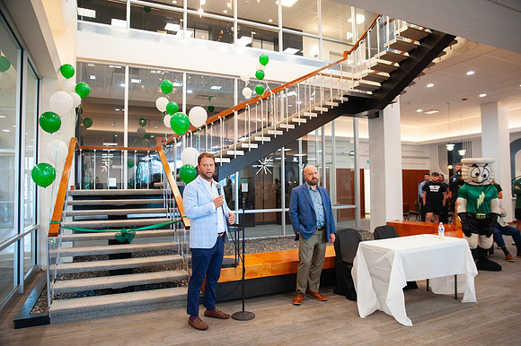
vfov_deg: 53.1
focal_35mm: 24
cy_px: 173
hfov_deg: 73.8
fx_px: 347
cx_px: 260
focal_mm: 24
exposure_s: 1/160
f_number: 3.2
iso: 1250
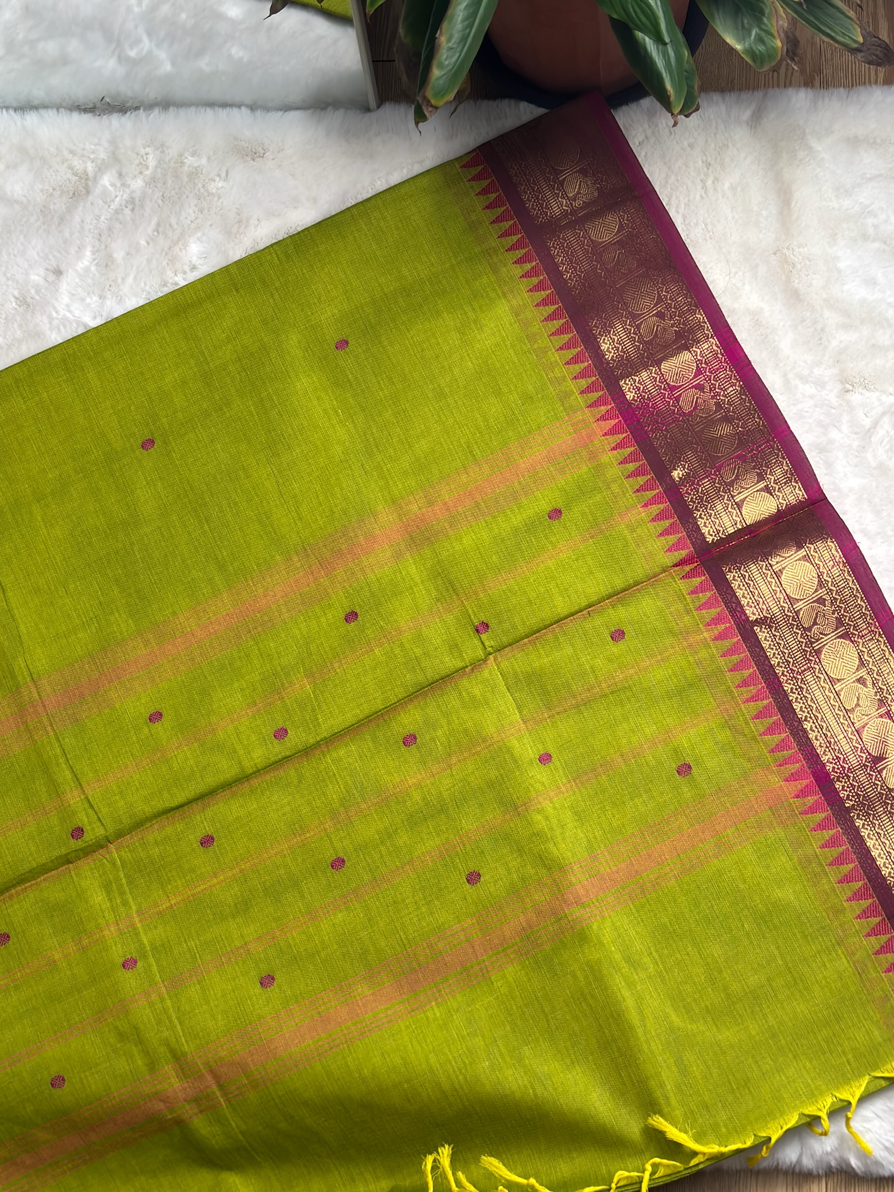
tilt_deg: -74.0
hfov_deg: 29.1
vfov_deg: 38.2
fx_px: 1722
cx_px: 447
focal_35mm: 50
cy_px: 596
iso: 40
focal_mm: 5.96
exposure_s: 1/50
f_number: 1.6
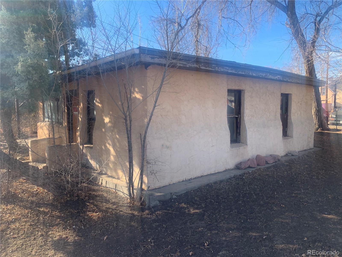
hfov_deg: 67.3
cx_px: 171
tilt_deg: -4.5
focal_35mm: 26
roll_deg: -0.6
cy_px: 128
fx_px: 257
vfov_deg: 53.1
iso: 25
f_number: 1.8
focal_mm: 4.25
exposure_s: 1/692
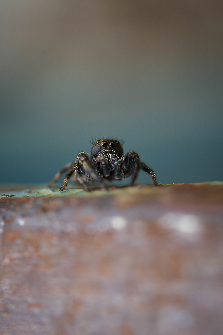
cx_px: 112
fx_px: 836
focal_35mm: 90
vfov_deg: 22.6
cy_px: 168
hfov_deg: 15.2
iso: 200
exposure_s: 1/160
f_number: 10
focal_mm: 60
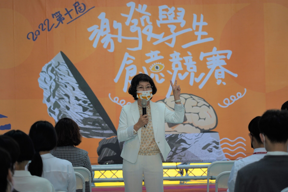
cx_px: 144
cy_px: 96
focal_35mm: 105
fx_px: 840
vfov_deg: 13.0
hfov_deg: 19.5
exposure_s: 1/125
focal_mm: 105
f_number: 4
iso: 400
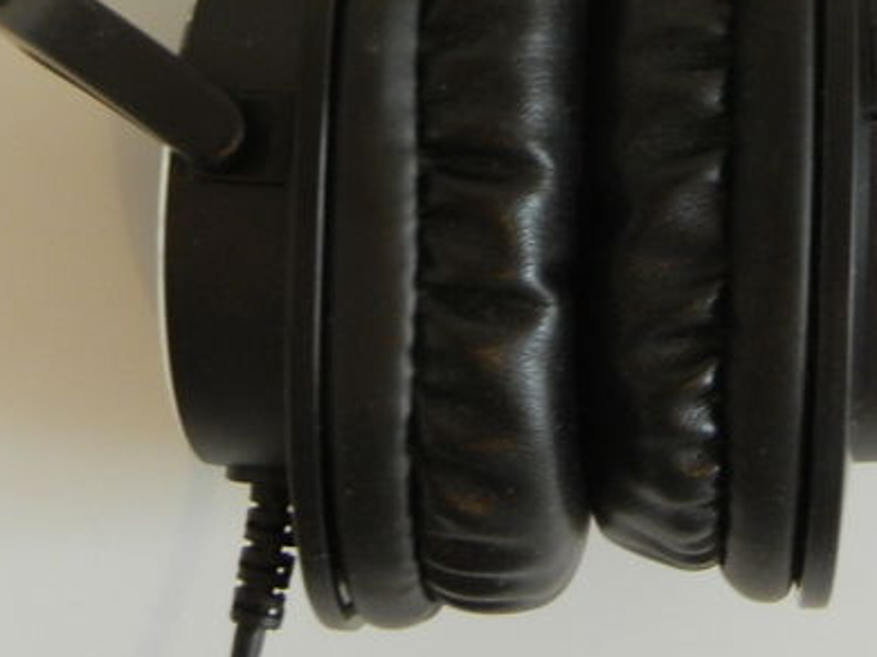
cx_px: 454
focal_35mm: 77
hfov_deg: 25.4
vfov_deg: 18.1
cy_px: -153
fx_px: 1950
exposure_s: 1/19.2
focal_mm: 5.4
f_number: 3.5
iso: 400
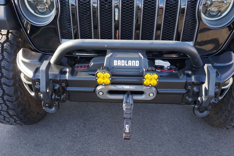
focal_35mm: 30
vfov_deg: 43.6
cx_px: 117
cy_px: 78
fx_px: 195
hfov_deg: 62.0
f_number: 4
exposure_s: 1/160
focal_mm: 20
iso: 320
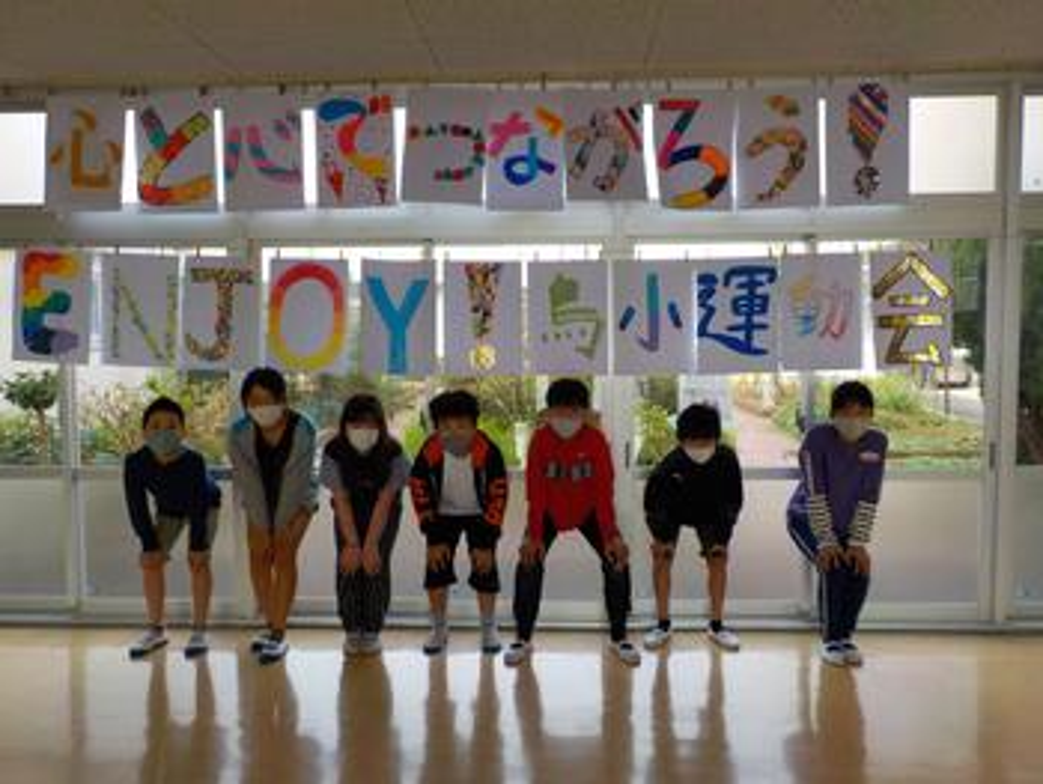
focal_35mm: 30
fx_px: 905
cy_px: 392
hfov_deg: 59.9
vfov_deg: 46.8
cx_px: 522
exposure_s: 1/125
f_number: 3.3
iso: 125
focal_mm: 4.1
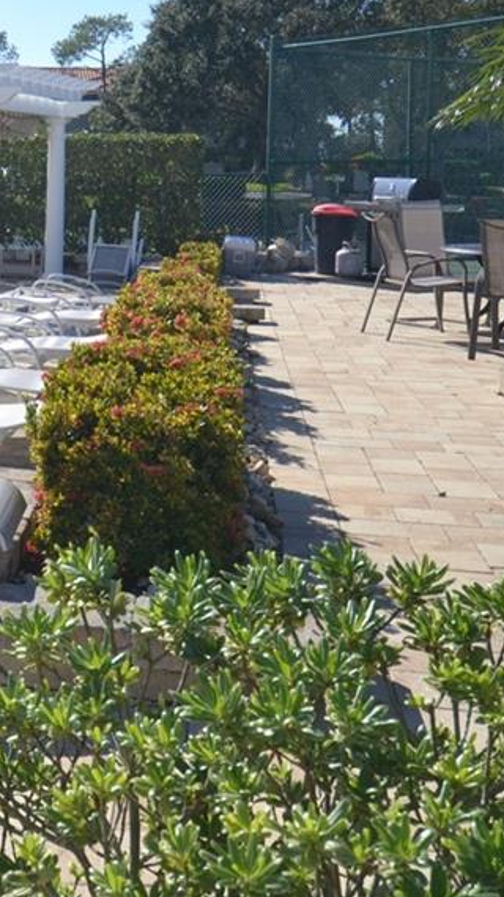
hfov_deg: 21.3
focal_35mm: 53
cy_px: 230
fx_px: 1259
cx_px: -77
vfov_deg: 38.2
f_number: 3.8
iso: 100
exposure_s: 1/1000
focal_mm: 12
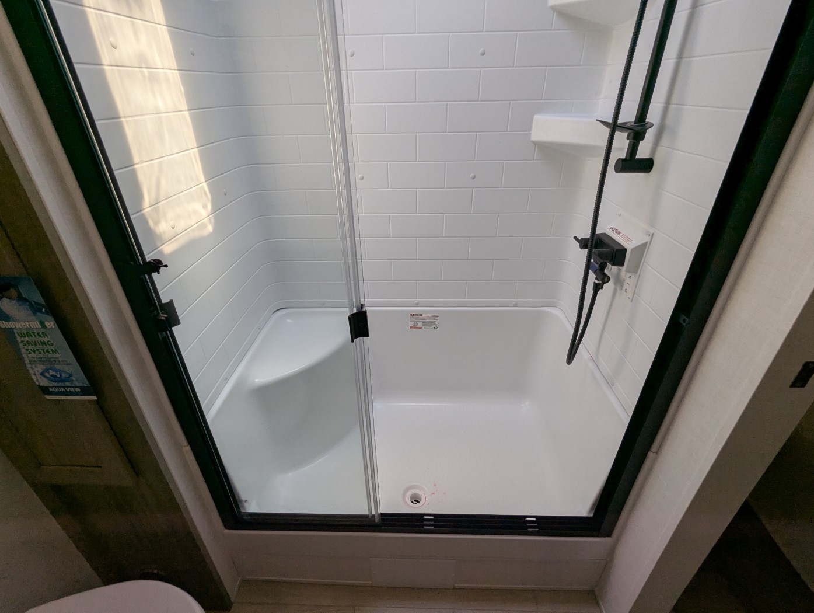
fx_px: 377
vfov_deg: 78.2
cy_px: 306
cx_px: 407
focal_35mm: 16
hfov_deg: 94.4
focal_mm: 2.35
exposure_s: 1/508
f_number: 2.2
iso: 49
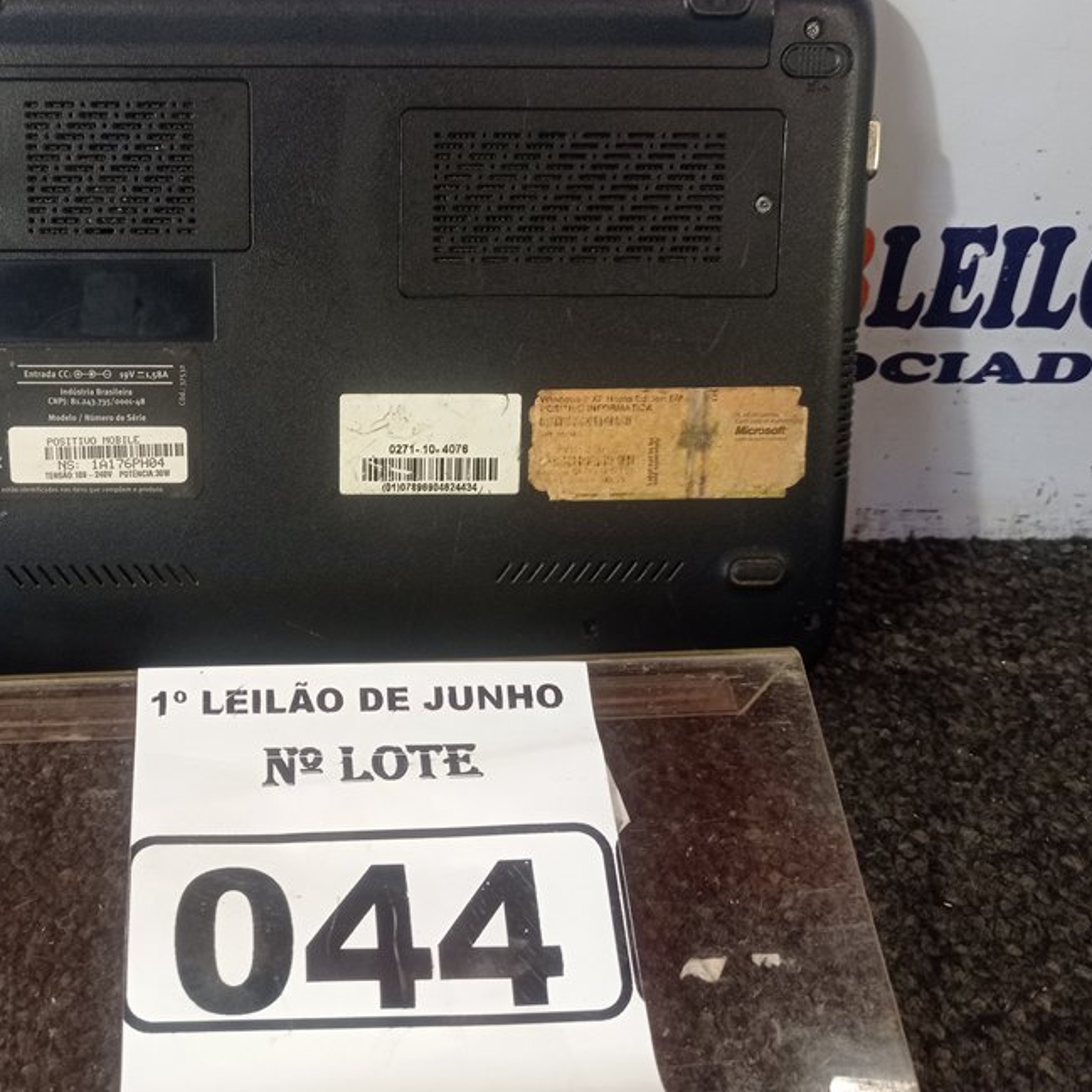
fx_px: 1392
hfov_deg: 42.0
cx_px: 320
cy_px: 525
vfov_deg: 42.8
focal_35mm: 39
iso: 113
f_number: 1.79
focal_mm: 4.7
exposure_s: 1/60
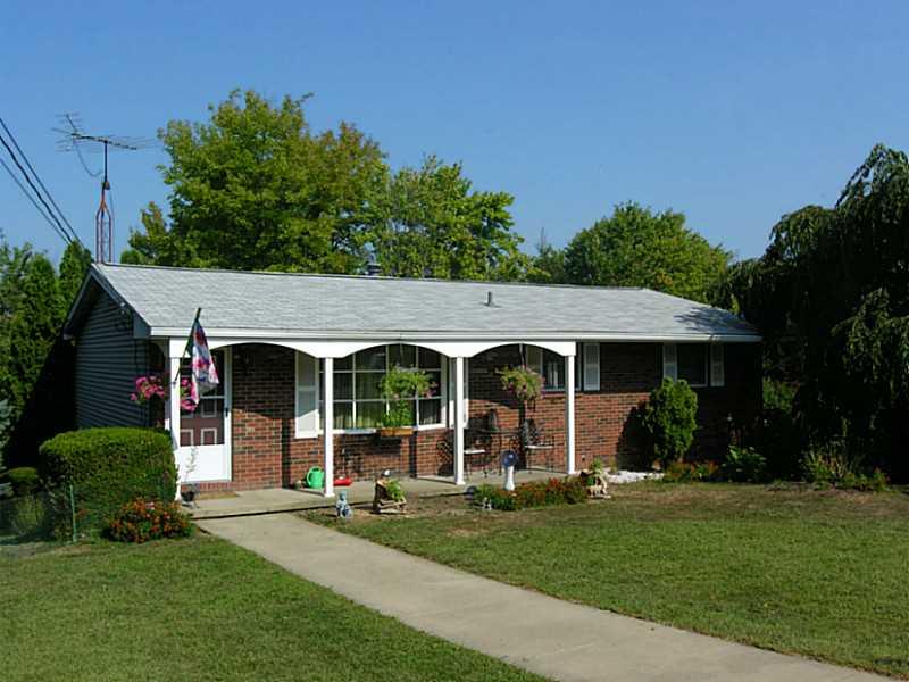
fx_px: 893
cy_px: 341
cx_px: 454
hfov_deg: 54.0
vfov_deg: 41.8
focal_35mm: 34
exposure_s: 1/233
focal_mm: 8.7
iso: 50
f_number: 6.6
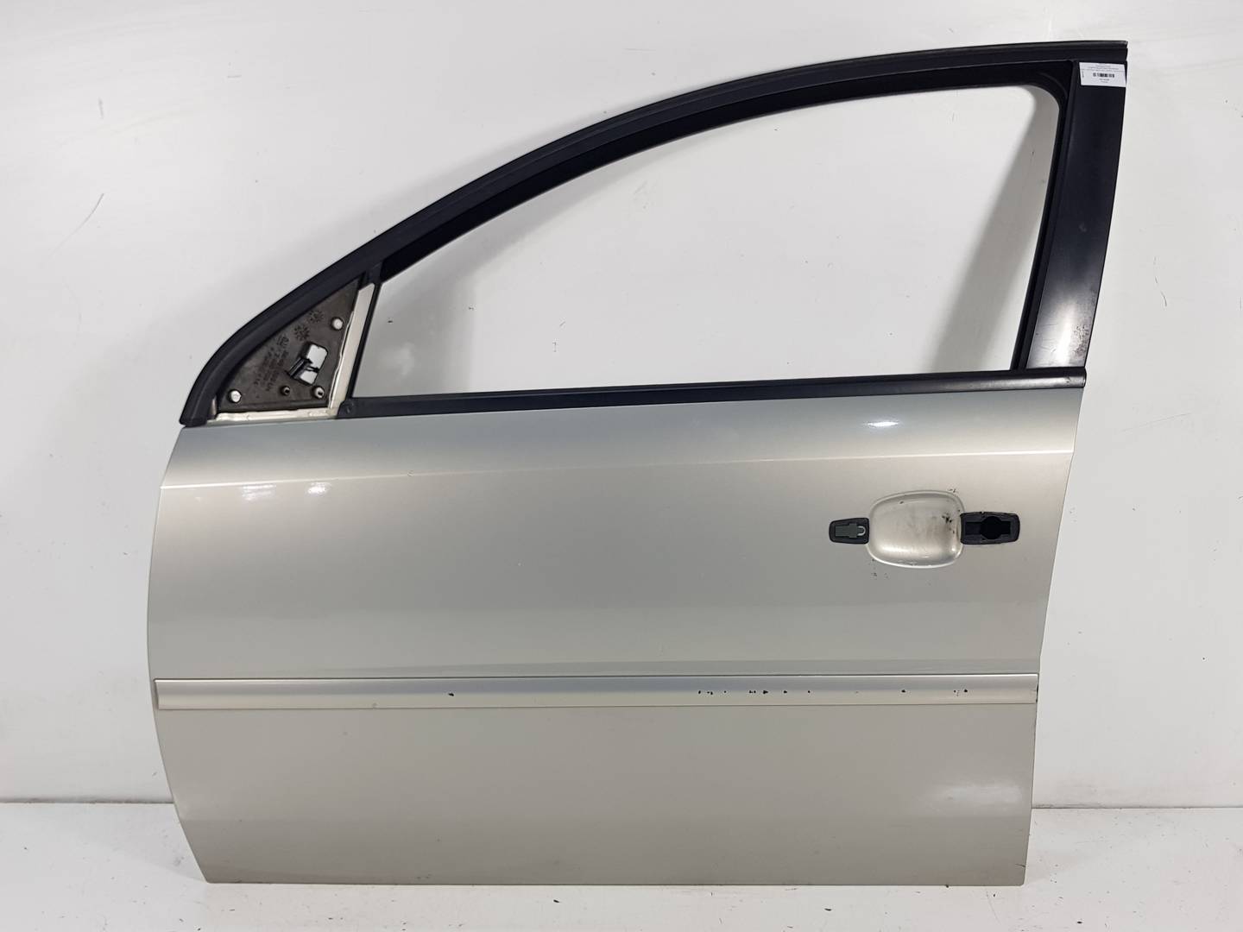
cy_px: 466
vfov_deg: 53.1
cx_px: 622
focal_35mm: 26
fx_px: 934
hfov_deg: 67.3
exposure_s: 1/106
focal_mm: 4.2
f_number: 1.7
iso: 40
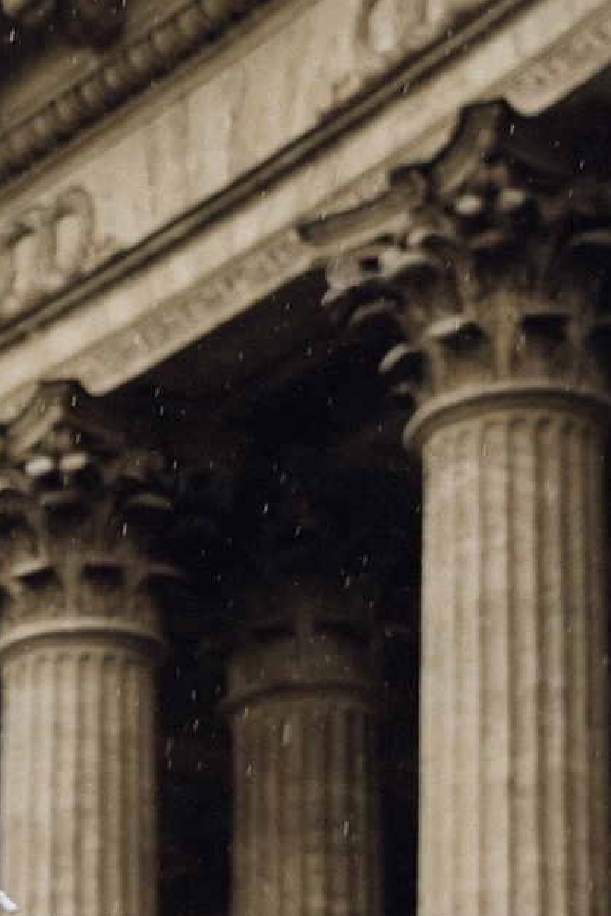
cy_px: 1617
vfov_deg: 11.3
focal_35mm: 169
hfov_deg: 7.4
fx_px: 4300
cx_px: -1021
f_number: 3.2
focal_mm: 27.5
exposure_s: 1/640
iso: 500
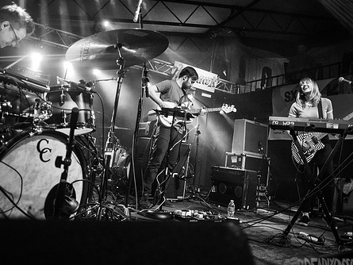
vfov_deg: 49.6
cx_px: 174
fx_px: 286
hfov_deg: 63.4
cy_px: 114
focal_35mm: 28
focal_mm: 20
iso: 3200
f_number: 2.8
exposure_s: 1/125
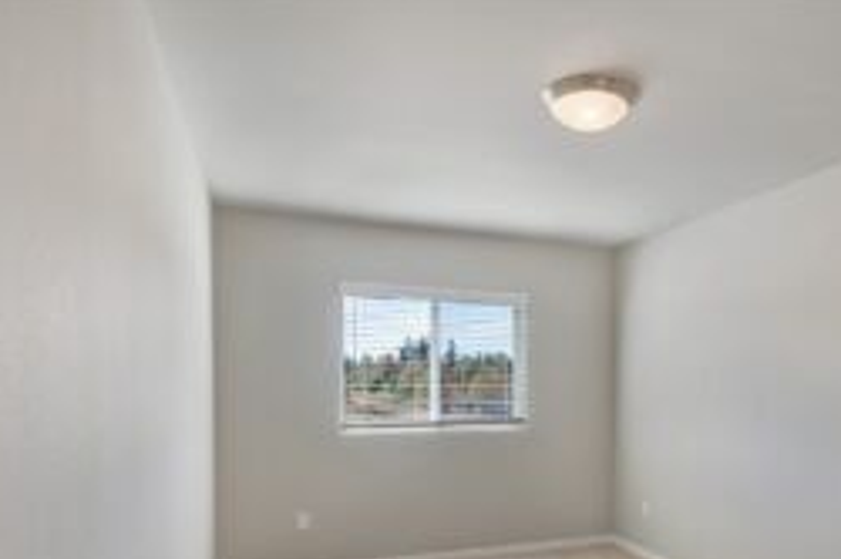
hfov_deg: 72.4
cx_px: 535
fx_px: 560
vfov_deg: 50.3
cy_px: 436
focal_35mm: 24
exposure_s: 1/30
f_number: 6.3
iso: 125
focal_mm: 10
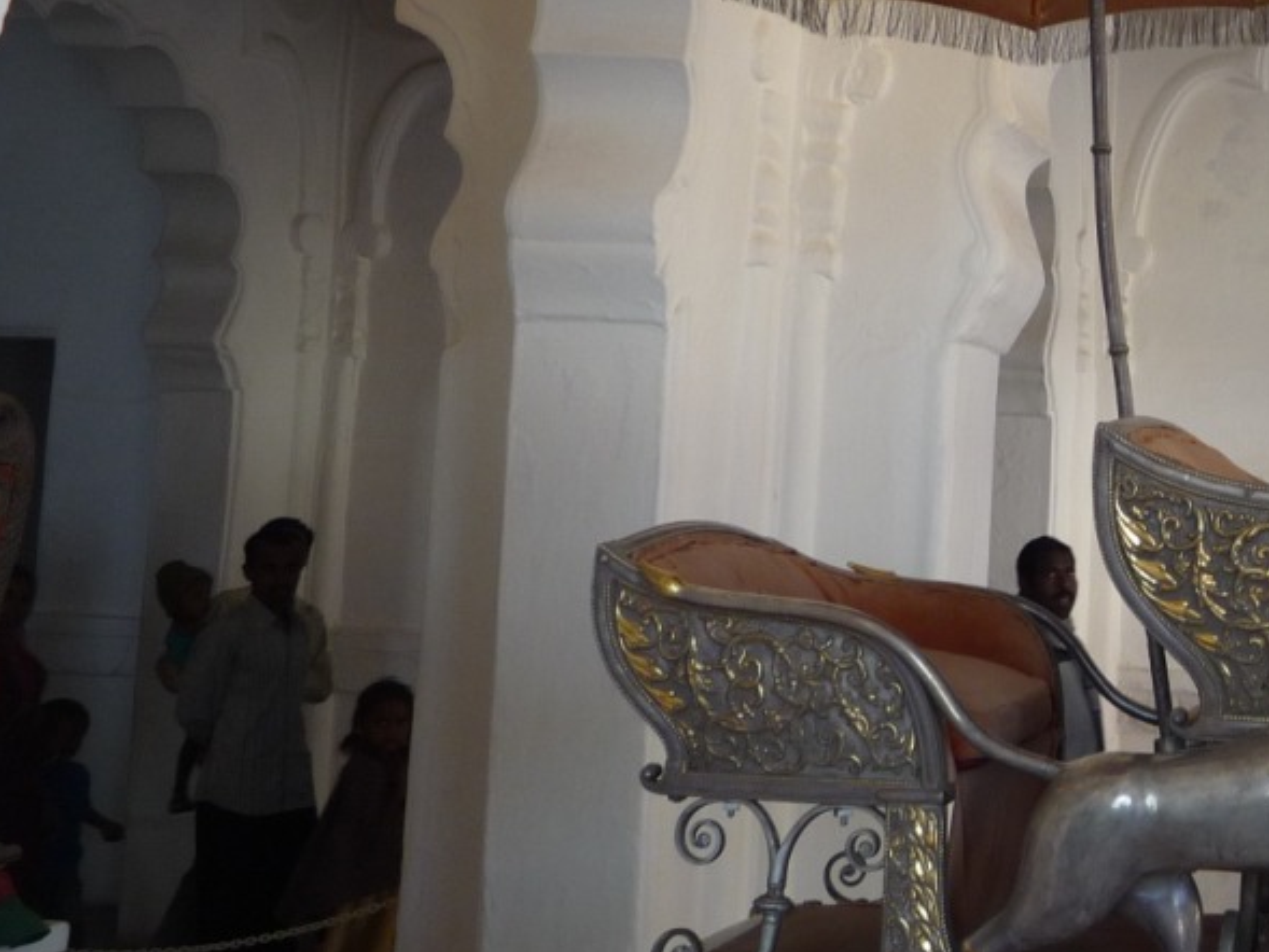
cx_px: 1282
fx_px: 1943
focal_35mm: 53
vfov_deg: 27.4
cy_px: 312
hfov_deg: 33.0
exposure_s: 1/60
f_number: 2.8
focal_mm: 4.4
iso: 100
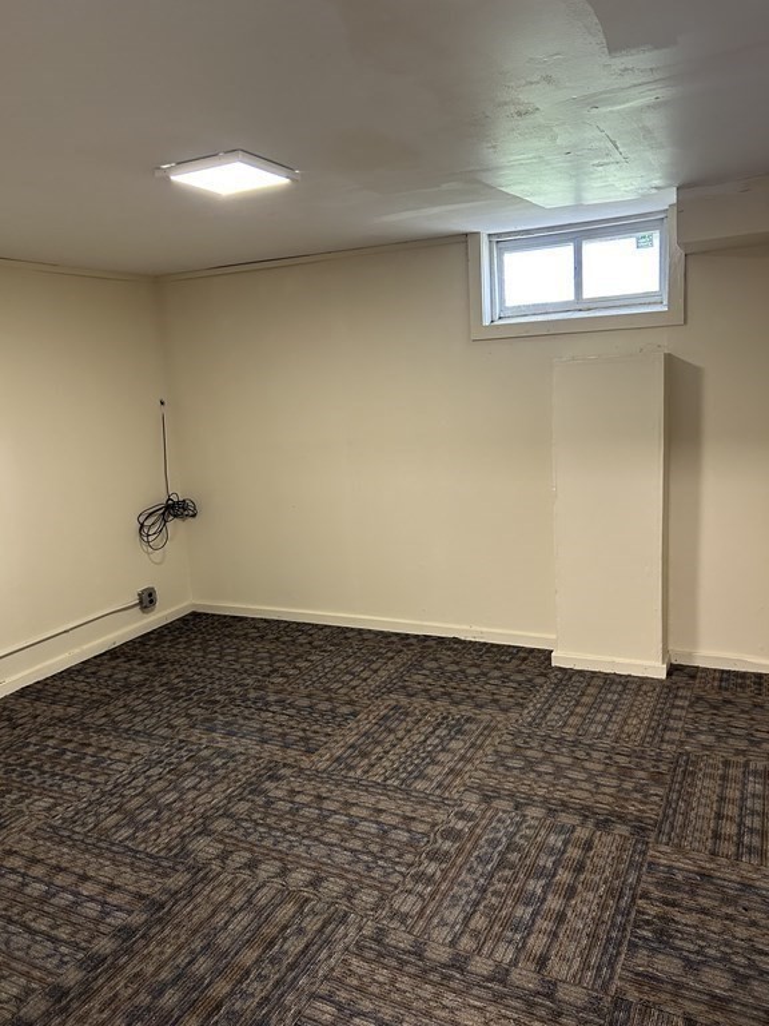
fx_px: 770
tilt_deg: -10.6
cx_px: 384
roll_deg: +3.8
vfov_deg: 67.3
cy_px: 513
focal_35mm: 26
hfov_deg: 53.1
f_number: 1.5
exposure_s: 1/60
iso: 250
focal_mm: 5.7
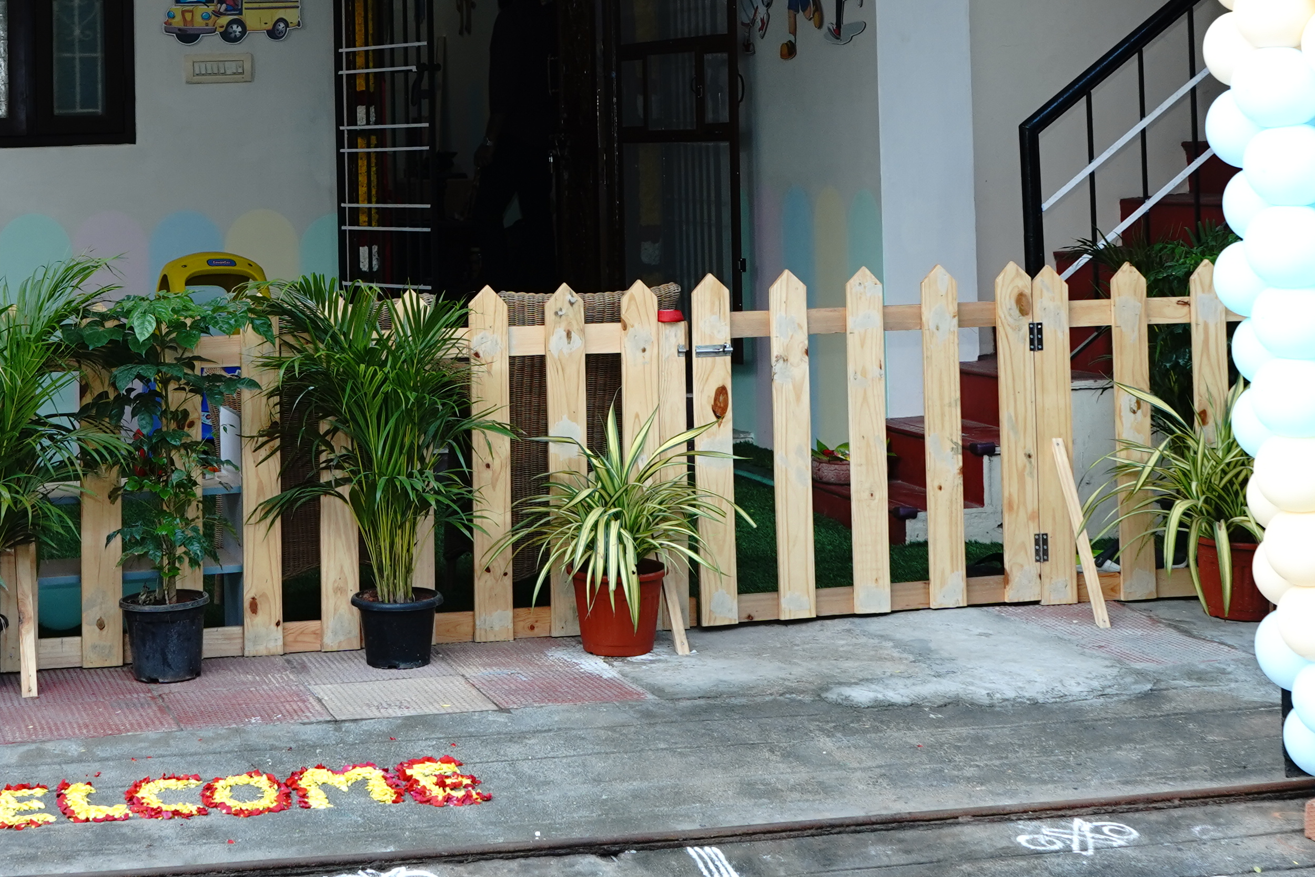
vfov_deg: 18.5
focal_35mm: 72
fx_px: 2630
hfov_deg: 27.7
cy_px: 48
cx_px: 351
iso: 640
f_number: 6.3
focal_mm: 30
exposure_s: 1/250
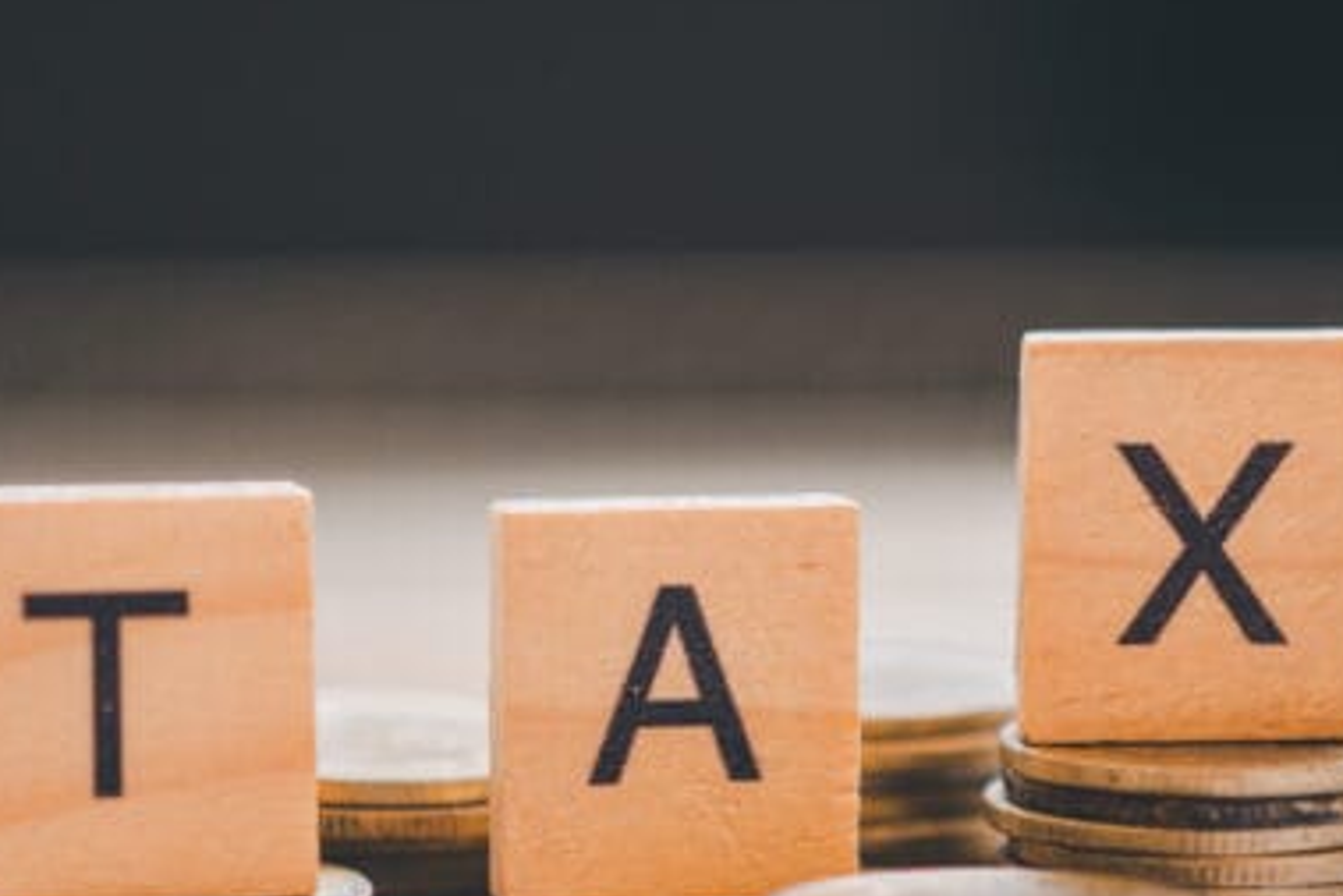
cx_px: 656
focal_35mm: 162
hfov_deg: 12.7
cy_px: 898
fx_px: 6045
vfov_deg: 8.4
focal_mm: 60
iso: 100
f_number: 3
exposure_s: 1/250
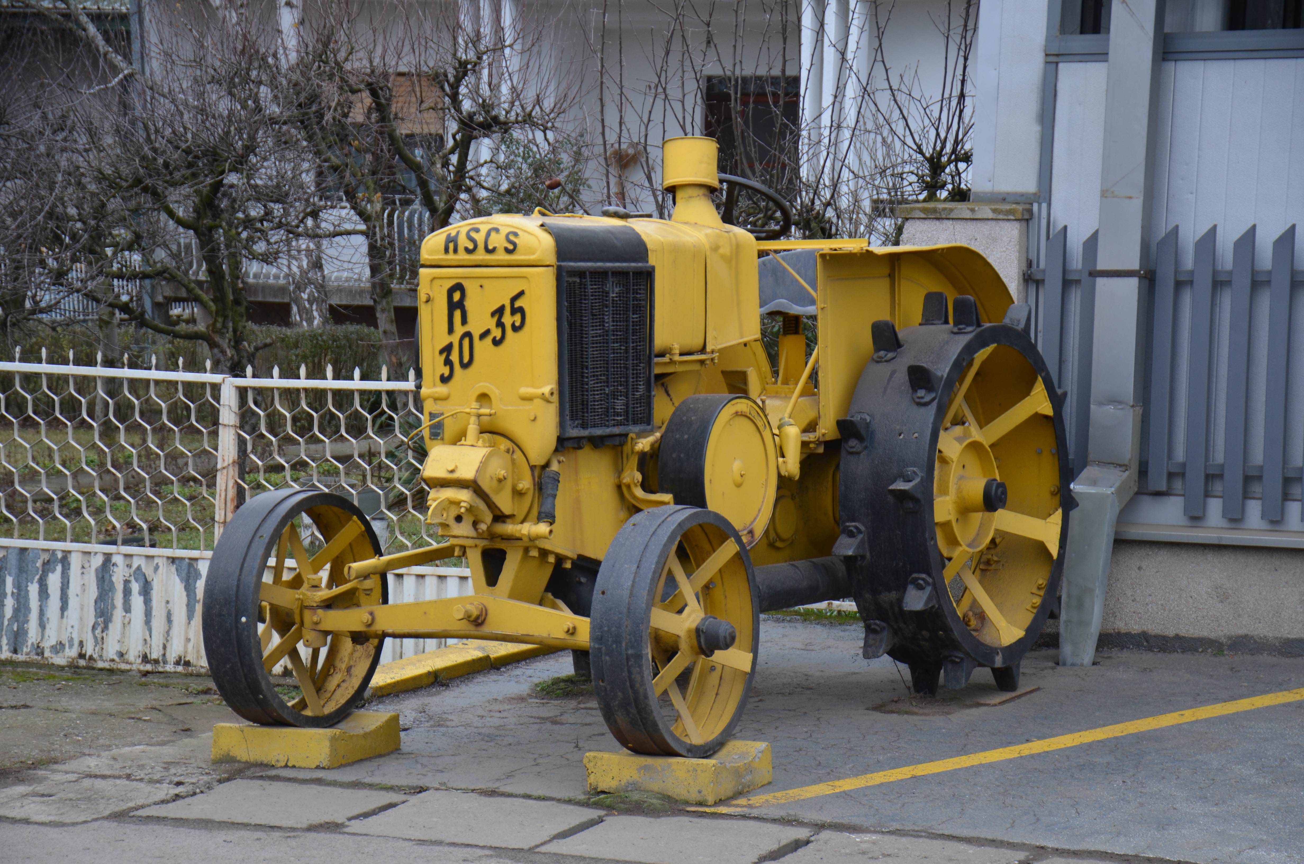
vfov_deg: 13.8
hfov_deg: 20.7
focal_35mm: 99
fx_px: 3579
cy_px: 432
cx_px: 652
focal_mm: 66
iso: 320
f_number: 5
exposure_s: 1/250
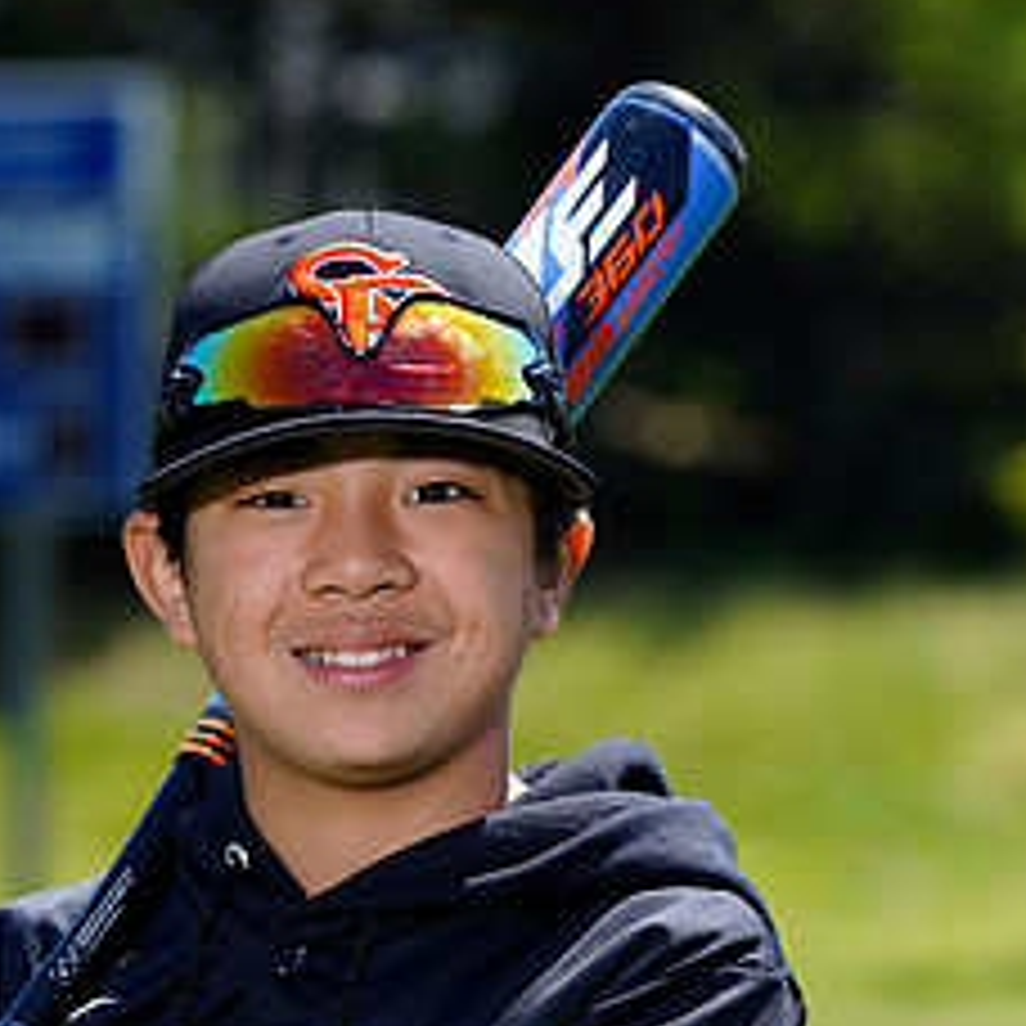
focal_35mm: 369
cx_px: 313
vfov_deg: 4.7
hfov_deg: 4.7
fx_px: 12374
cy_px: 1098
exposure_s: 1/250
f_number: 6.3
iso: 100
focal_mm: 171
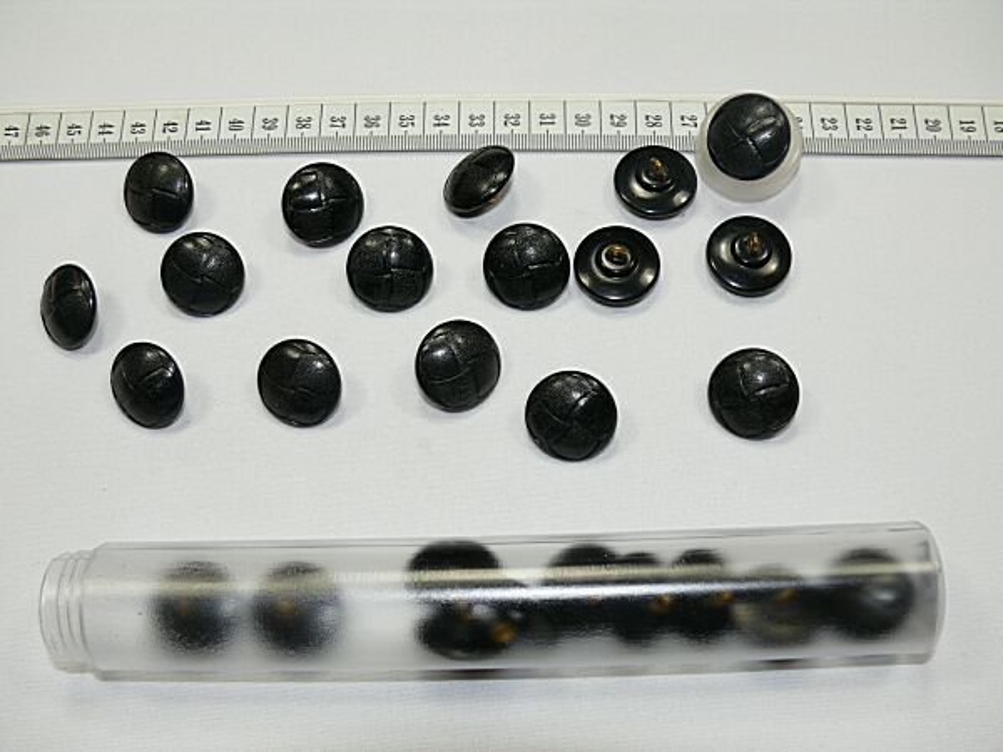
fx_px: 1014
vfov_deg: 40.7
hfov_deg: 52.6
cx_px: 502
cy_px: 376
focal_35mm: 35
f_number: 4.5
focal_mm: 7.5
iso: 100
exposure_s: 1/40
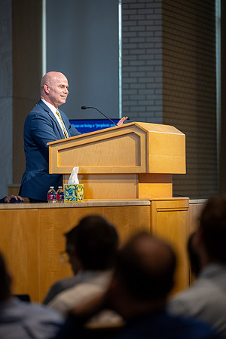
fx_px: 1883
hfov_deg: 6.9
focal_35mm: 200
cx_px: 113
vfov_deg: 10.3
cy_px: 170
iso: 1250
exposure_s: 1/200
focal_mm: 200
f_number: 4
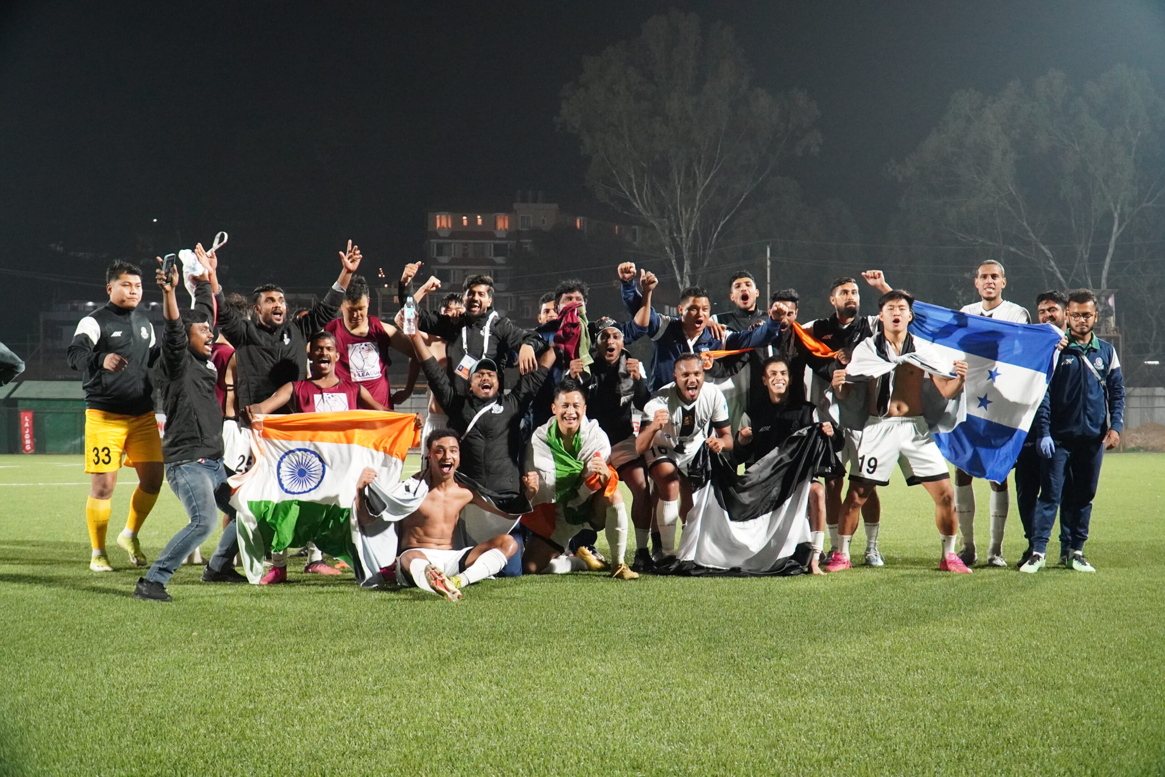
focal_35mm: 42
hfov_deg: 46.4
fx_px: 1359
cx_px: 582
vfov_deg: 31.9
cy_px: 388
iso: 5000
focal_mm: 28
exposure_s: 1/500
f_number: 4
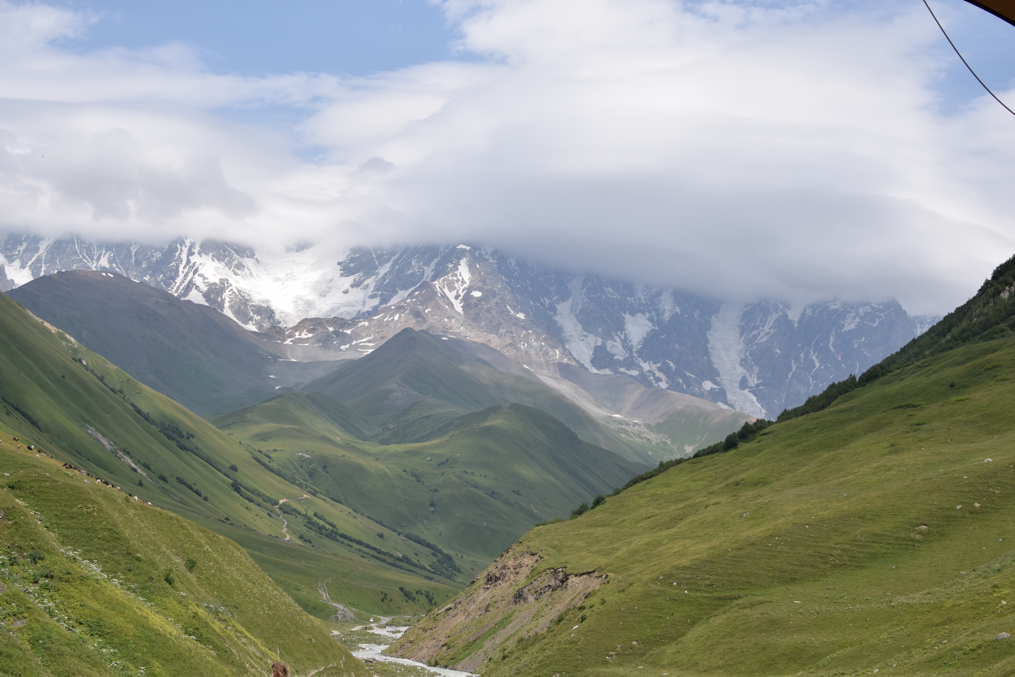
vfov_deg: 25.8
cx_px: 508
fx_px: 1480
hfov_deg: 37.9
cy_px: 338
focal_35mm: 52
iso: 400
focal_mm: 35
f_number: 5
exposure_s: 1/4000
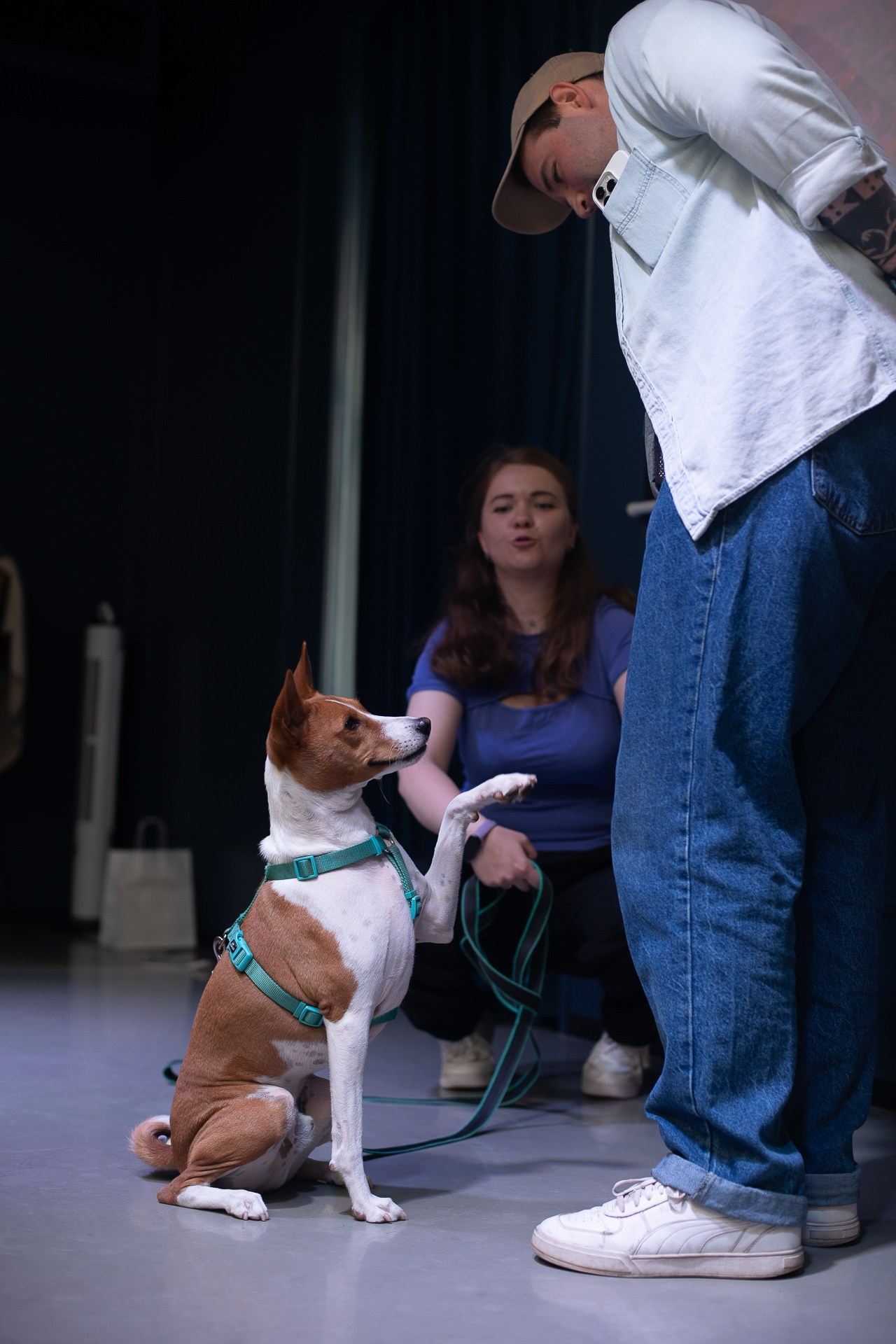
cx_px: 448
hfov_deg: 27.0
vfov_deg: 39.6
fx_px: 1867
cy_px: 672
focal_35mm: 50
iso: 200
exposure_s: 1/250
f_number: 2.8
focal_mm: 50
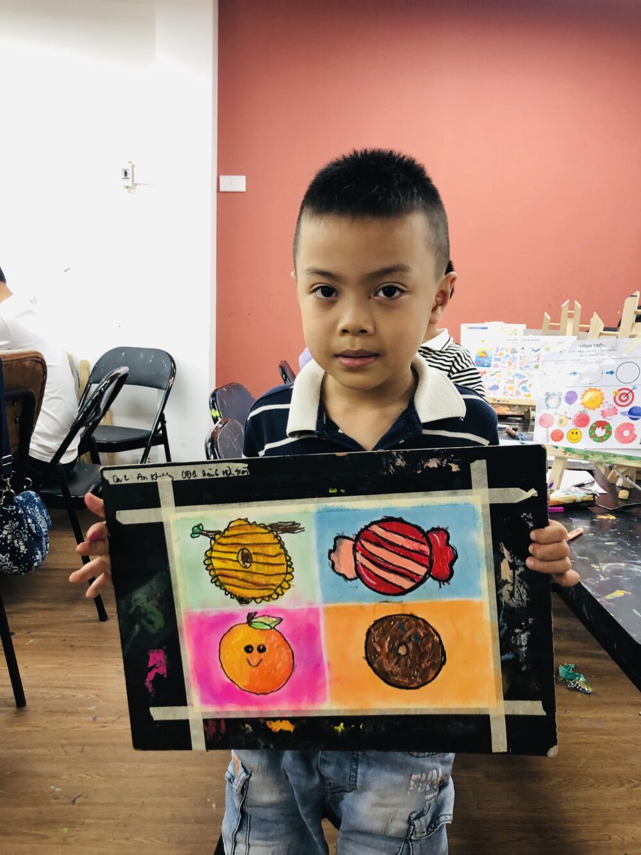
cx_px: 320
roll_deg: -2.9
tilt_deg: -8.3
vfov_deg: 63.4
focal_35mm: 28
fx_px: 691
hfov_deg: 49.8
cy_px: 428
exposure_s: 1/120
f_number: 1.8
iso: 125
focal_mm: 4
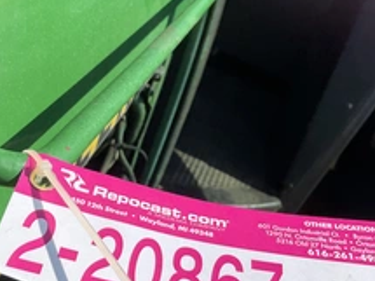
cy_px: 143
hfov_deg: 35.5
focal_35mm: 54
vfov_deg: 27.0
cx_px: 167
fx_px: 585
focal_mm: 3
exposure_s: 1/1786
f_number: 1.8
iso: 25
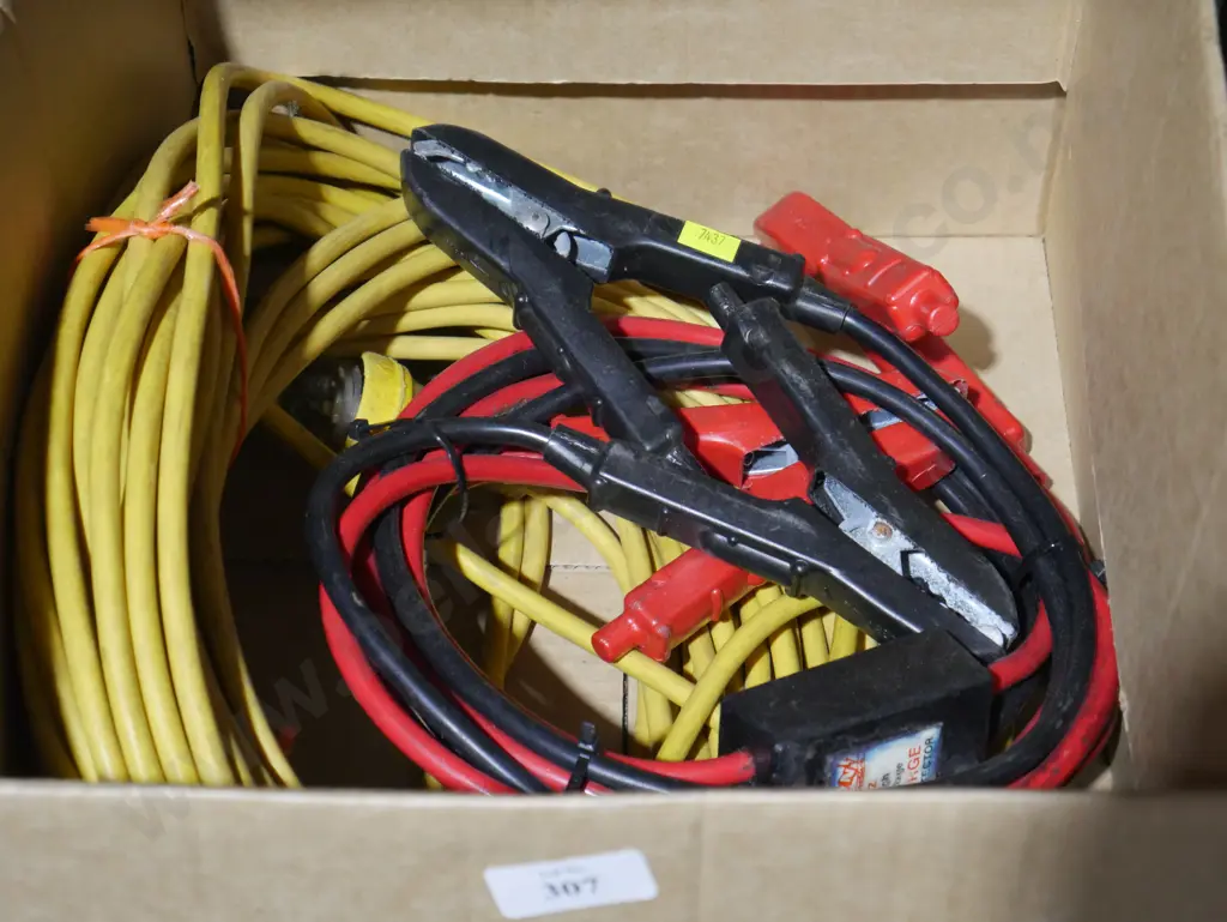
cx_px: 614
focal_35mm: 78
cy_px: 461
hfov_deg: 25.0
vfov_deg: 18.9
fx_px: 2766
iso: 3200
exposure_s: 1/100
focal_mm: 39
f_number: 5.6
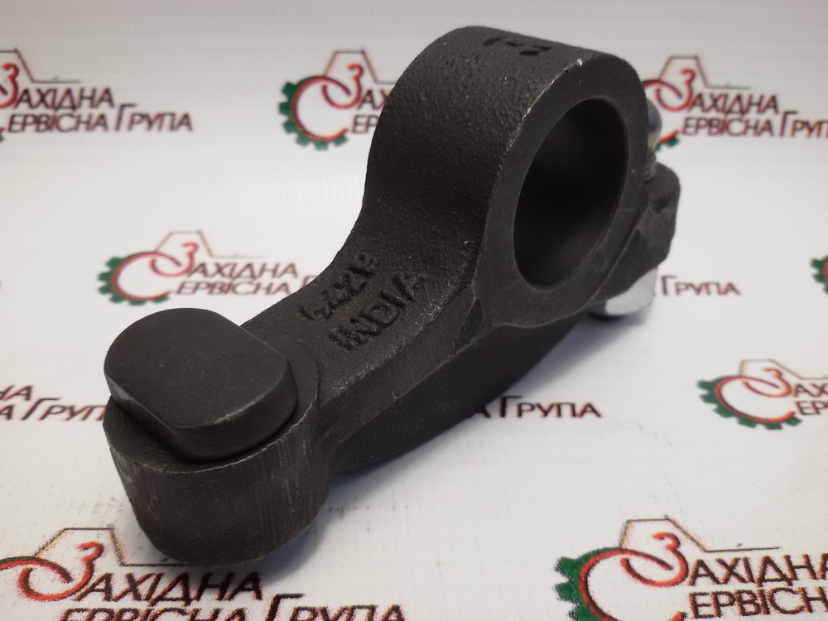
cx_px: 414
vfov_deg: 45.4
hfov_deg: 58.4
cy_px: 310
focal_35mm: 31
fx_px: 742
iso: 50
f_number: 2.4
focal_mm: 2.93
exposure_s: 1/50
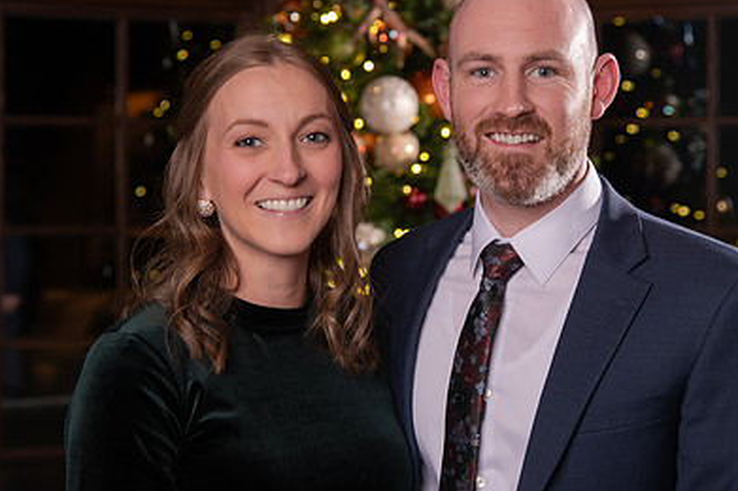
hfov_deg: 20.6
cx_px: 423
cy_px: 185
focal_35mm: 99
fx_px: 2028
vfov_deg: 13.8
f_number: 4
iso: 1600
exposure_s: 1/250
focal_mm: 58
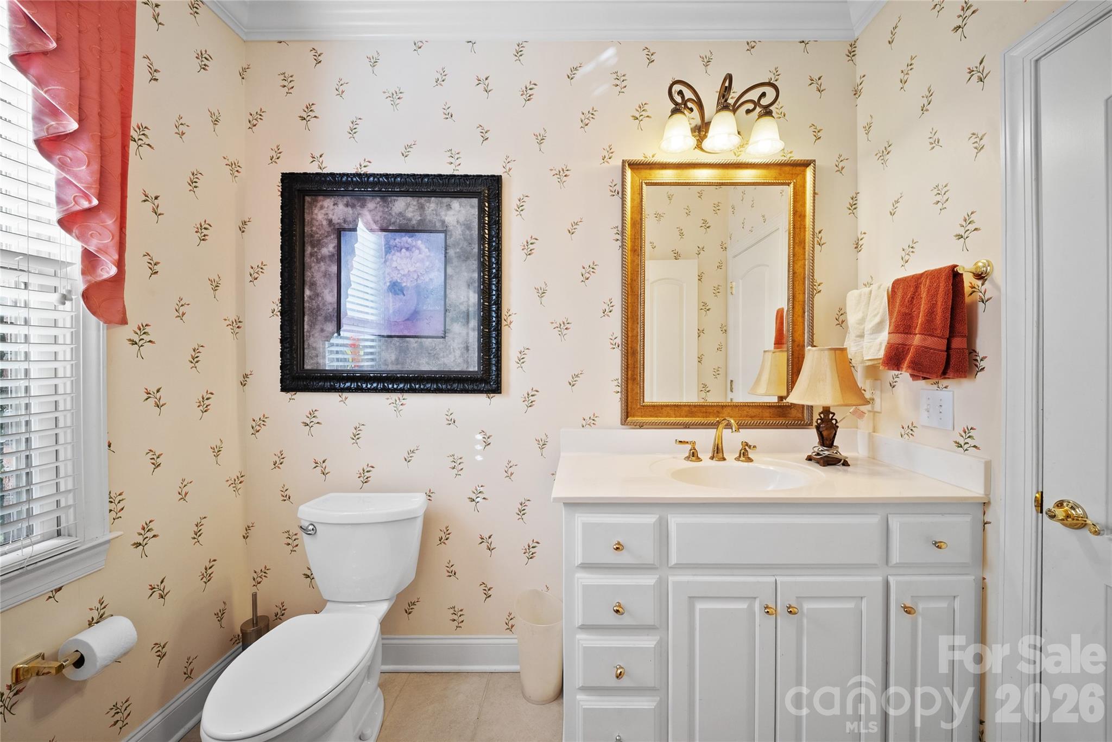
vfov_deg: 90.1
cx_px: 556
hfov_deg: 112.6
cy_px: 371
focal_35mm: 12
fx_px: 371
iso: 250
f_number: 9
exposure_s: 1/3
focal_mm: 12
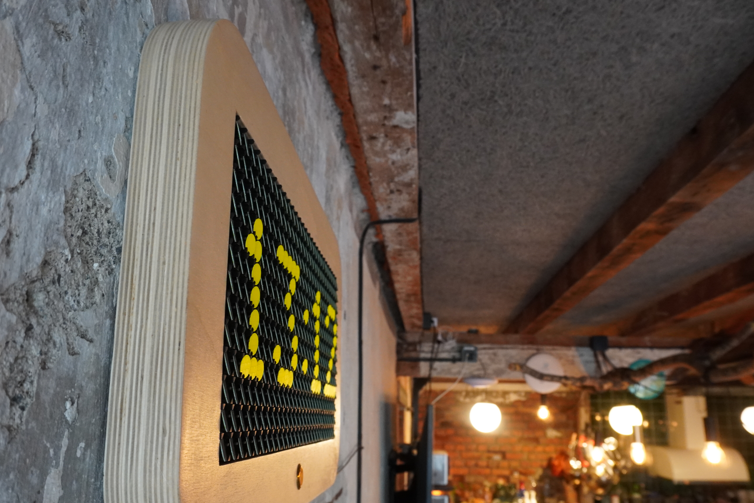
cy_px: 289
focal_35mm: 28
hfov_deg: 65.5
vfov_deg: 46.3
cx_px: 387
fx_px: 586
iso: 2000
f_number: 6.3
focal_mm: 16
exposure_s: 1/30
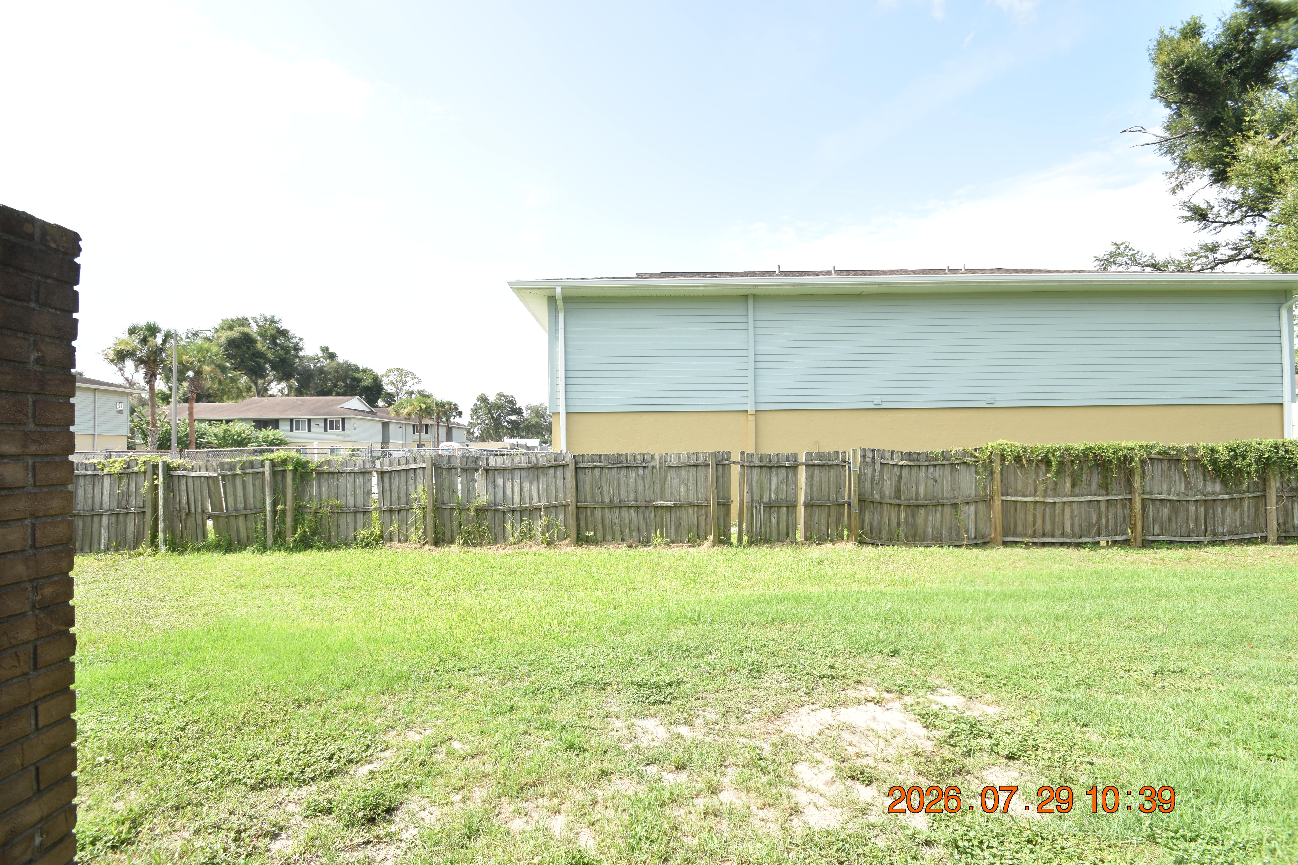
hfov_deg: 100.4
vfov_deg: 77.3
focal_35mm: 15
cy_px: 432
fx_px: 541
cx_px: 649
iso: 220
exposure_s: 1/250
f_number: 8
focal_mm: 10
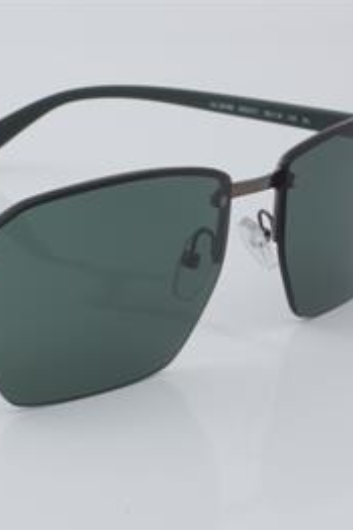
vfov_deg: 18.0
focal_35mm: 114
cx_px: 20
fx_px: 1679
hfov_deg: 11.9
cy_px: 266
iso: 100
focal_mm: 50
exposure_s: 1/4
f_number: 32
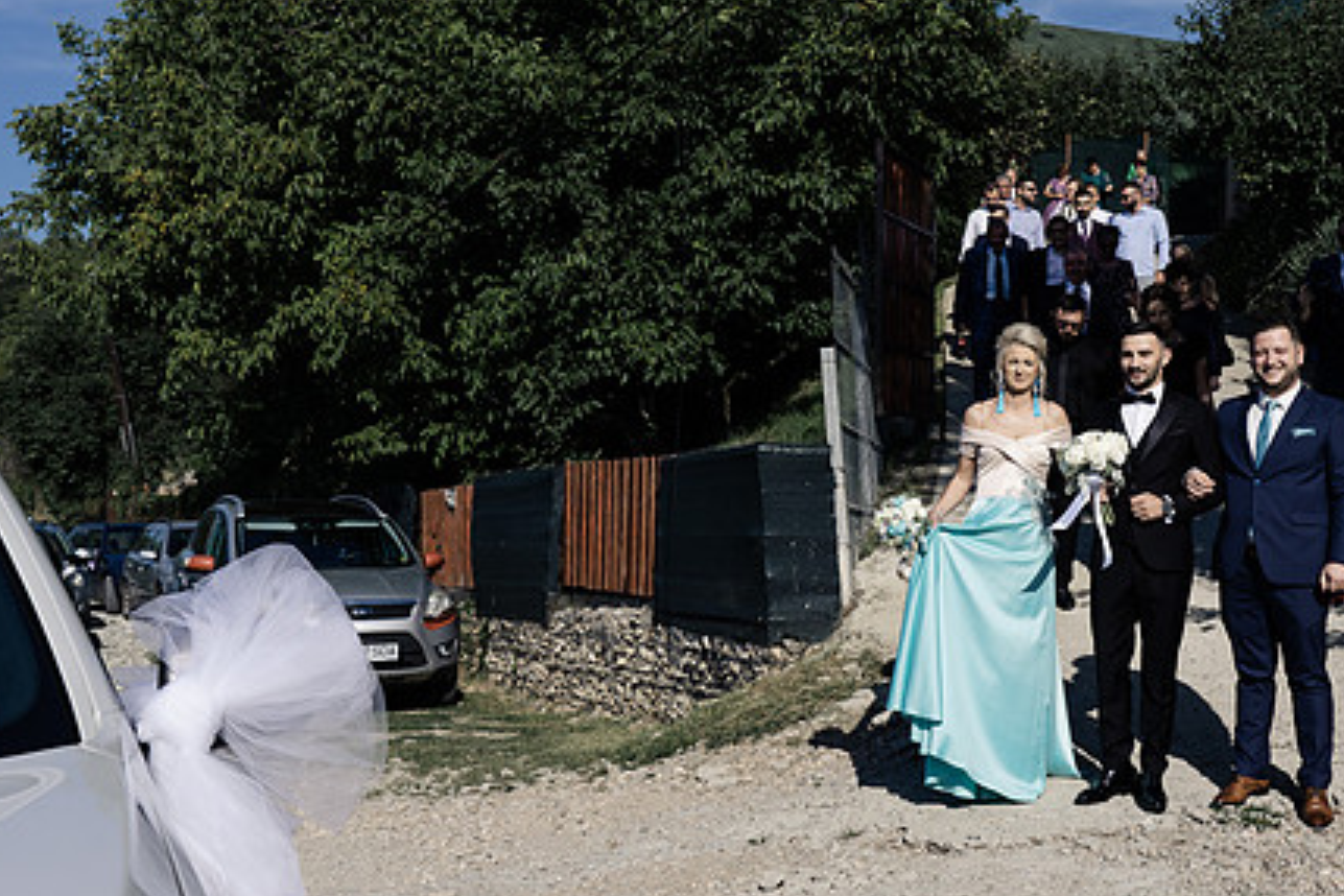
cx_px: 811
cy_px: 415
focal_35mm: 50
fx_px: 1867
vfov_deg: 27.0
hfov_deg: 39.4
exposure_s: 1/500
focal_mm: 37
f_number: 7.1
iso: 100
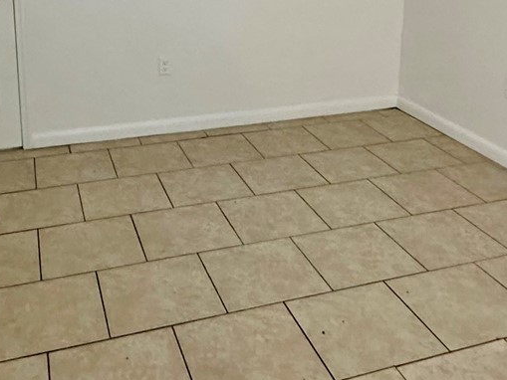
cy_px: 24
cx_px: 229
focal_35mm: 44
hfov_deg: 42.9
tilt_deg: -10.0
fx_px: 645
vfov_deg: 31.1
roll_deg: +0.8
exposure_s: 1/60
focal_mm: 2.22
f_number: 2.2
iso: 400
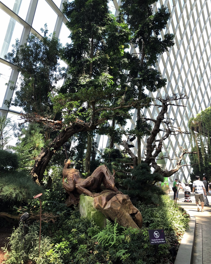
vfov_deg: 58.8
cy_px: 128
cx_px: 104
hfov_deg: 48.5
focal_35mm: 30
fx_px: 234
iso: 20
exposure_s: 1/108
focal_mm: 3.99
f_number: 1.8
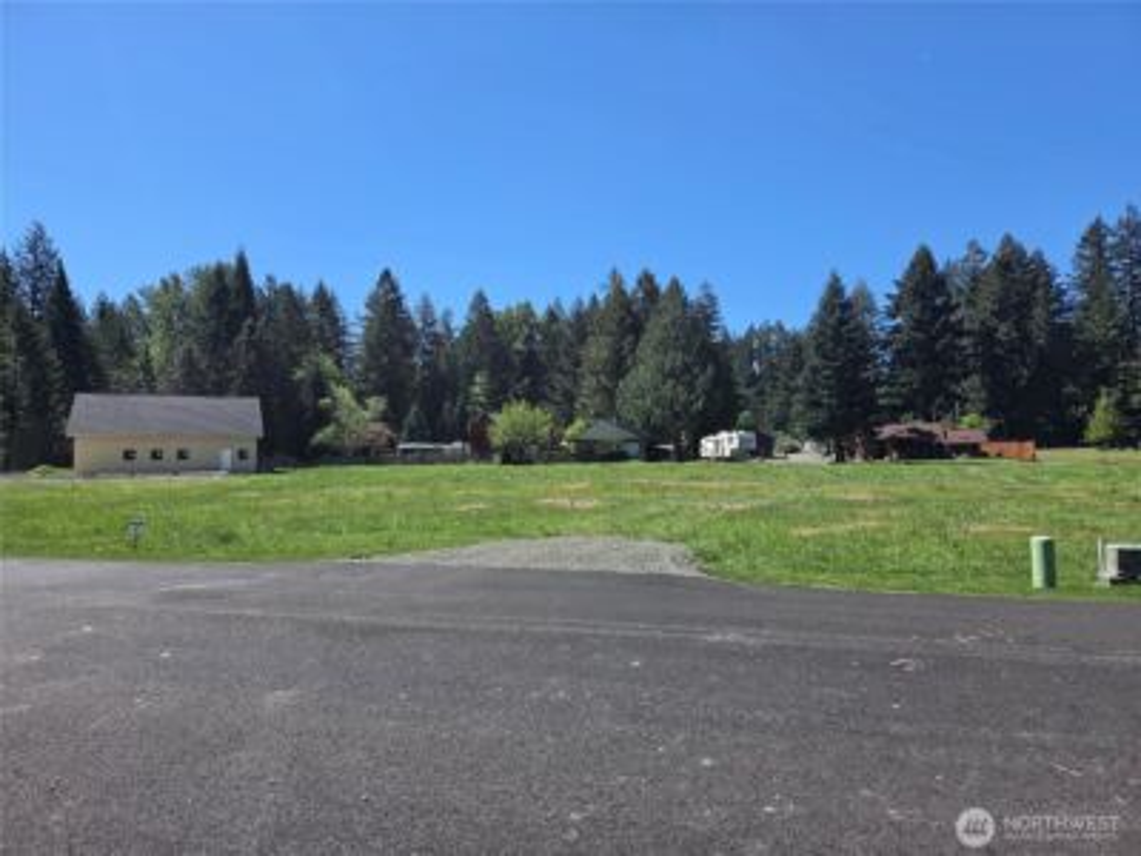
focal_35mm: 23
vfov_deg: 58.9
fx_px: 758
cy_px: 428
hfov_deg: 73.9
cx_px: 570
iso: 80
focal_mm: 5.4
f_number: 1.8
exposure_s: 1/3238
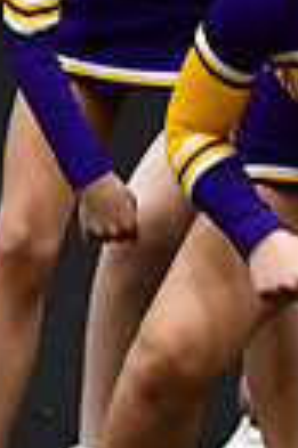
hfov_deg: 1.5
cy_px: -166
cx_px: 887
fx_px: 11142
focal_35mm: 895
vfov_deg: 2.3
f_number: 3.5
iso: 4000
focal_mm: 135
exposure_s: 1/500
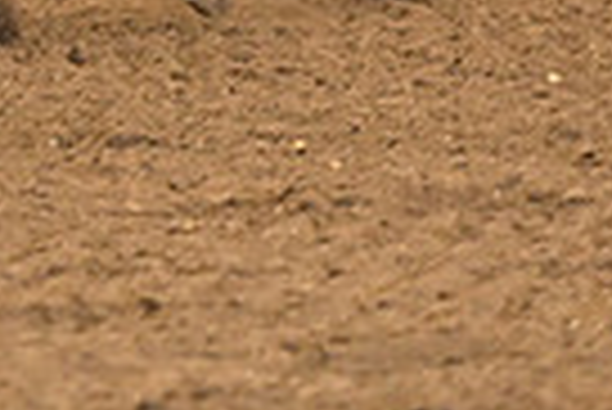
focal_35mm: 681
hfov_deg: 3.0
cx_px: -288
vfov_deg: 2.0
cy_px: -399
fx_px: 11589
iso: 2500
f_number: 3.5
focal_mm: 160
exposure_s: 1/250
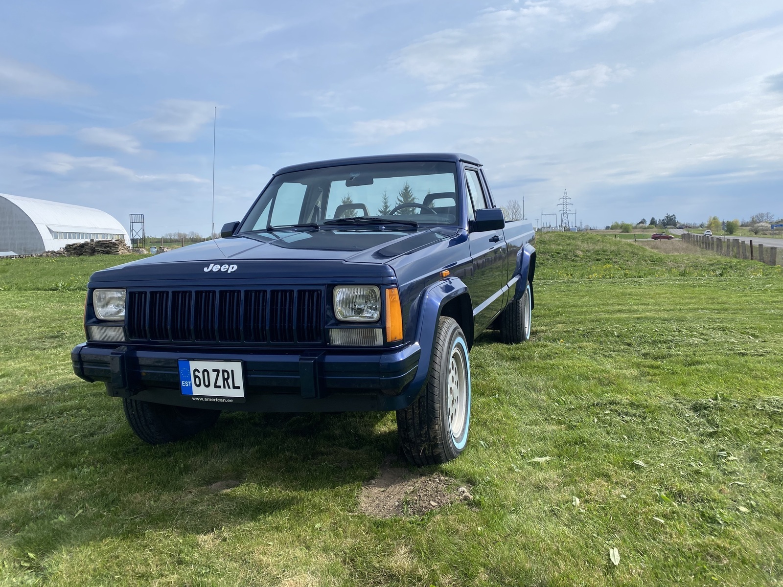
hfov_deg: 67.3
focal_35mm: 26
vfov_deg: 53.1
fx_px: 588
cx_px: 392
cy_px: 294
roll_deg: +0.8
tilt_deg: -6.0
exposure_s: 1/2967
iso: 32
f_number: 1.8
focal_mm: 4.25
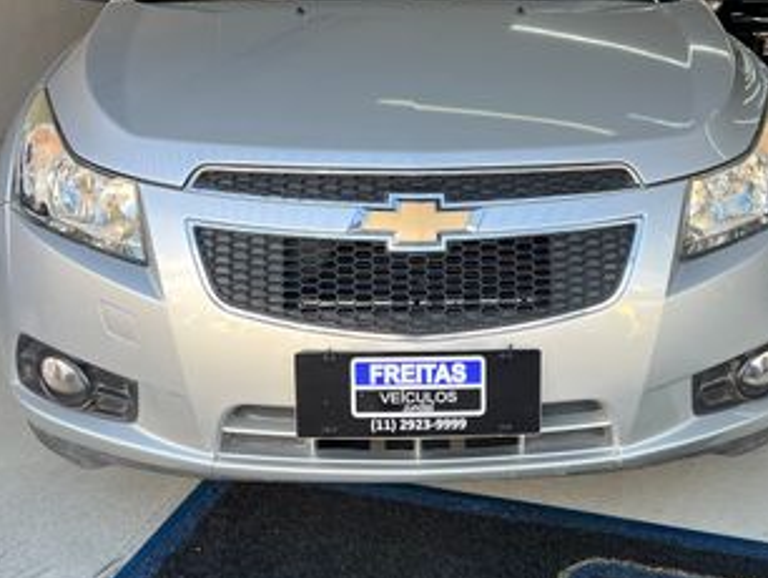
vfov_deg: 35.9
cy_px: 236
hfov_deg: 46.6
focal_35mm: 40
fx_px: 888
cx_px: 449
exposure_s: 1/186
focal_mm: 5.7
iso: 40
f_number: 1.5
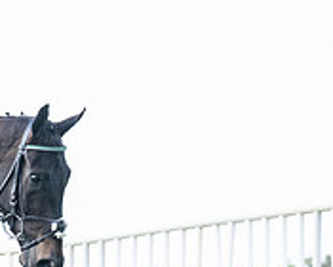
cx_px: -284
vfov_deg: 4.8
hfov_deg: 5.9
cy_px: 219
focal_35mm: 319
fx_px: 3144
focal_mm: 70
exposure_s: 1/3200
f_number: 4
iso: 1000
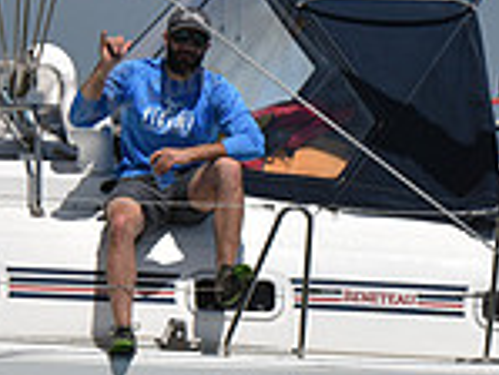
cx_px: 395
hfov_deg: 3.5
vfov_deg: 2.7
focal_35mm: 560
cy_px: 249
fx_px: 8079
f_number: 8
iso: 320
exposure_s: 1/800
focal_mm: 150
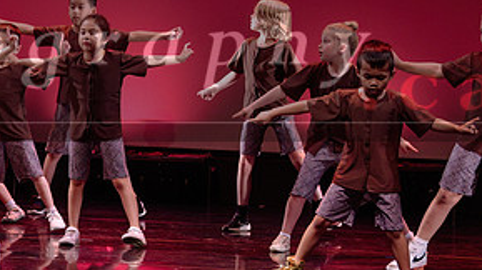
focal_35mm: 216
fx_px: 2758
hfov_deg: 9.9
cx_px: -28
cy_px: 25
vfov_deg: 5.6
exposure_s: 1/320
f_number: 2.8
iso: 1600
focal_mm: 92
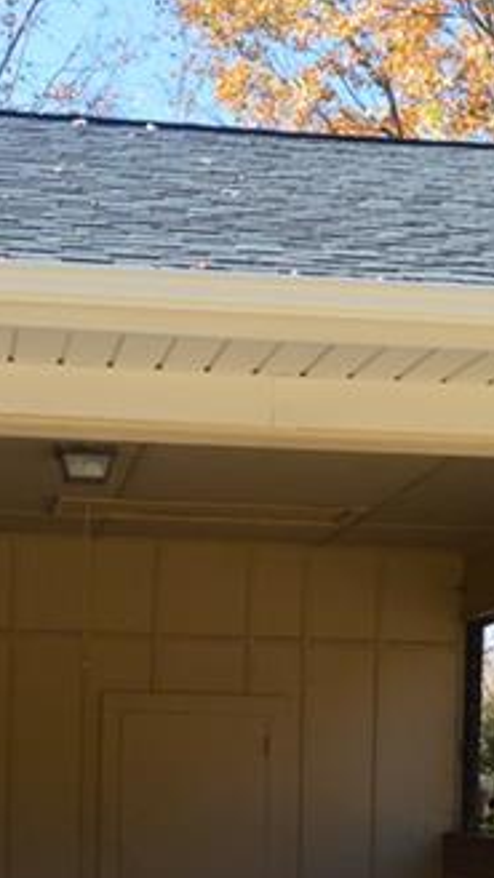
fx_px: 2050
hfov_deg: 13.7
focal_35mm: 88
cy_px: 878
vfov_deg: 23.2
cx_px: 339
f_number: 10
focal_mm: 18
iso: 400
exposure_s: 1/160
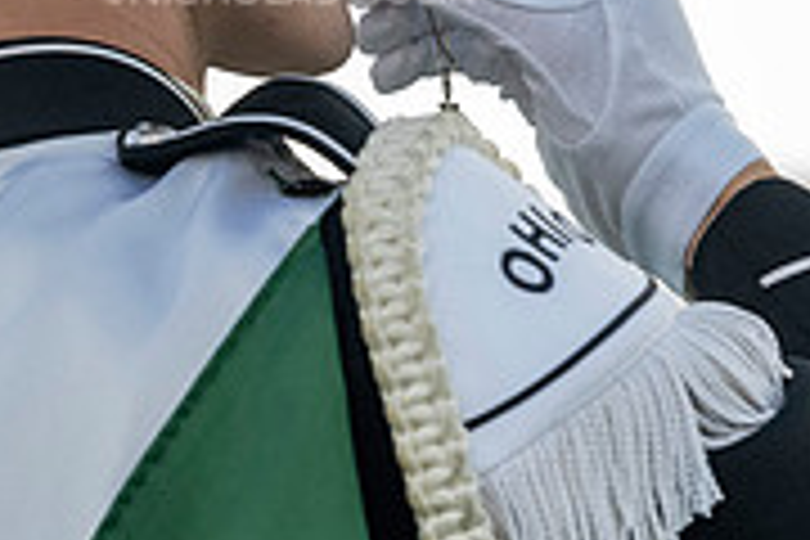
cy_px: -209
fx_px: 13386
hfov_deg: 3.5
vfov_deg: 2.3
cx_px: 288
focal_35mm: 595
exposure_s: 1/2500
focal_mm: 185
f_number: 4.5
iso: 5000
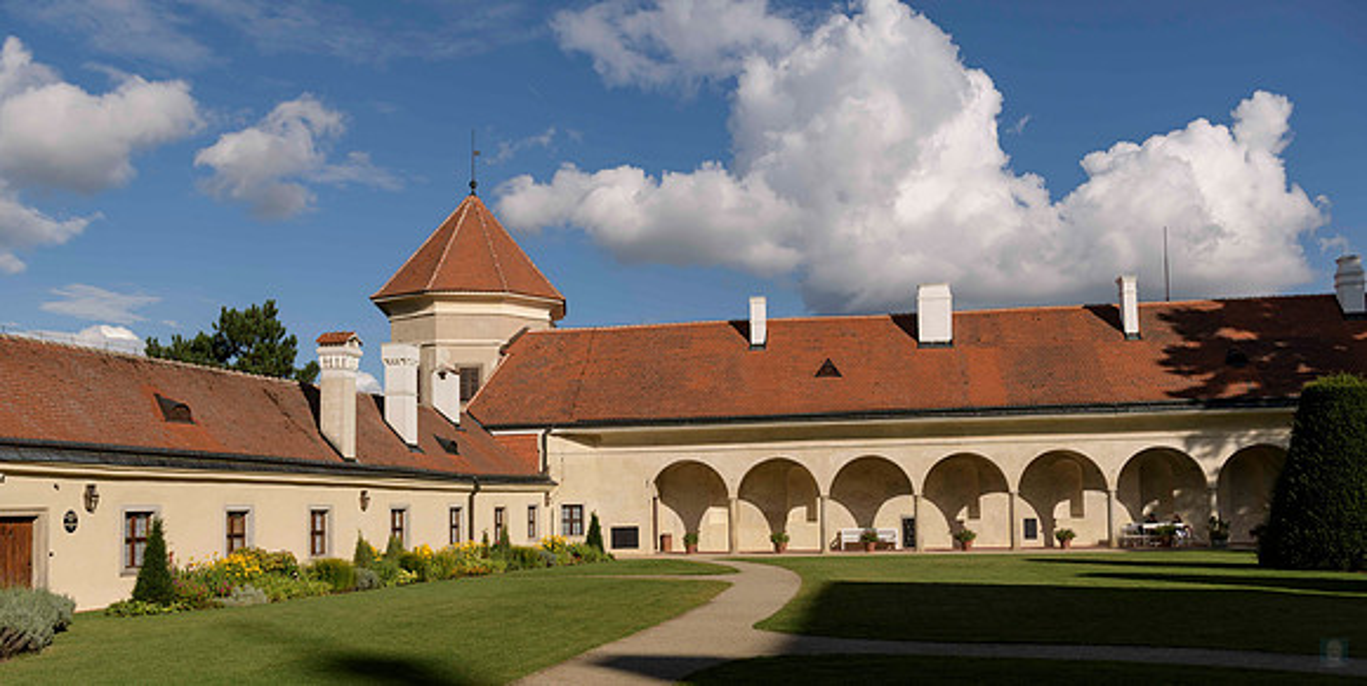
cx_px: 684
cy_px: 457
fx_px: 1177
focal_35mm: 33
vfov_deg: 32.2
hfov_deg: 60.3
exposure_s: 1/800
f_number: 5.6
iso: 64
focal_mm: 31
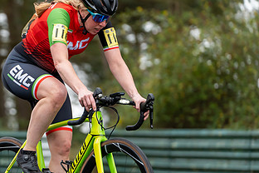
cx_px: 21
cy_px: 120
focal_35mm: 303
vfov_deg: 4.5
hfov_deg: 6.8
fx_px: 2180
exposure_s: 1/1000
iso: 1250
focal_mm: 163
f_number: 3.5
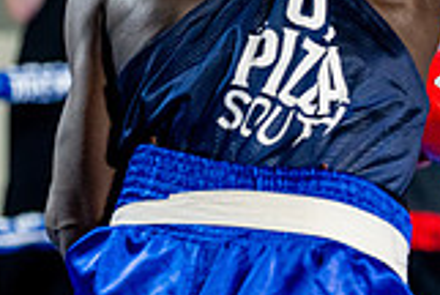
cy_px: 187
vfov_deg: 4.7
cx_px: 615
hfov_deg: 7.0
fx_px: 3563
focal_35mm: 291
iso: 4000
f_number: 2
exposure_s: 1/800
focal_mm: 81
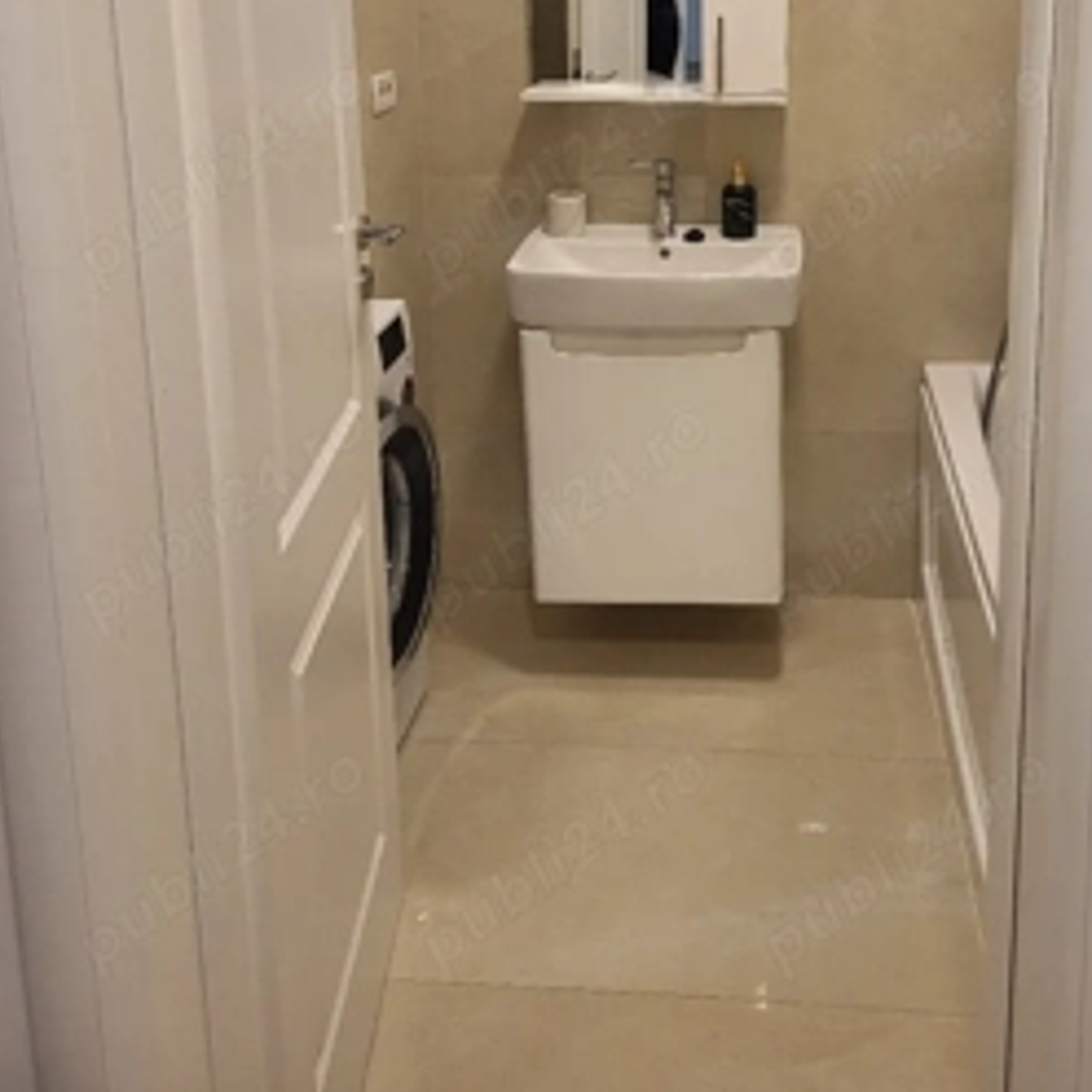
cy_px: 225
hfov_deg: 44.7
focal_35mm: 37
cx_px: 652
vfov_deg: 43.0
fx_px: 1321
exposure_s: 1/50.3
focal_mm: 5.4
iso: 160
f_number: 1.8
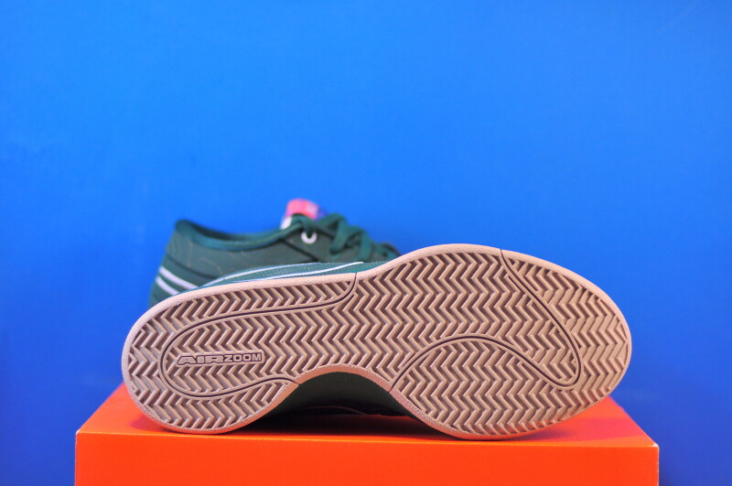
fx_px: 1523
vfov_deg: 18.1
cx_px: 366
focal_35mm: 75
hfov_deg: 27.0
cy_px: 243
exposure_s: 1/320
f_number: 2
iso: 250
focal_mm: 50
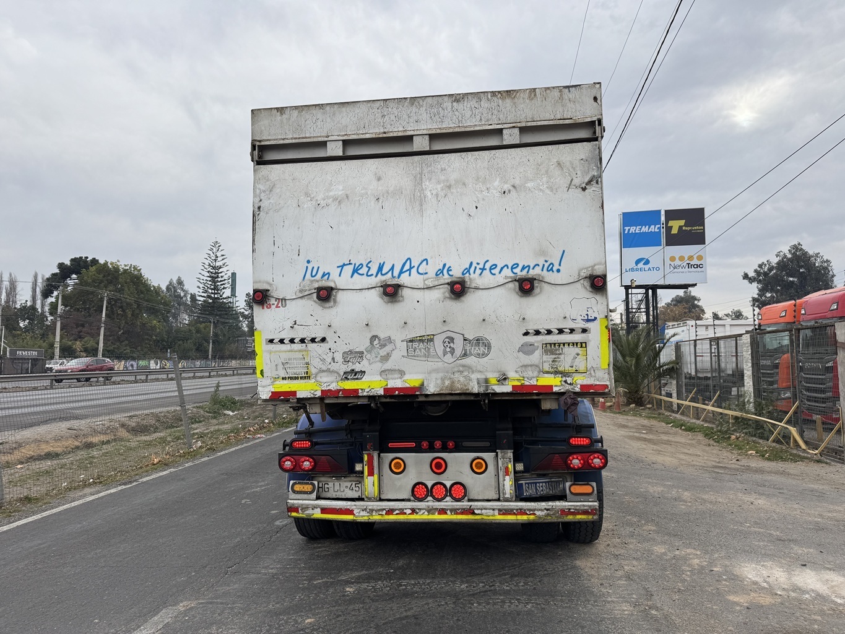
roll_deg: +0.1
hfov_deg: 71.6
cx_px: 422
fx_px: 586
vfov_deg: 56.8
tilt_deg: +6.4
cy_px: 317
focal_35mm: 24
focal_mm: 6.76
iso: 80
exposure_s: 1/1767
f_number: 1.78
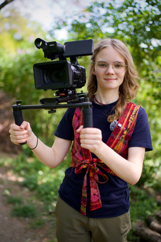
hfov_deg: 37.9
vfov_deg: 54.4
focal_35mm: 35
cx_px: 80
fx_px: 235
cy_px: 121
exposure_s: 1/100
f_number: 1.4
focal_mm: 35
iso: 125
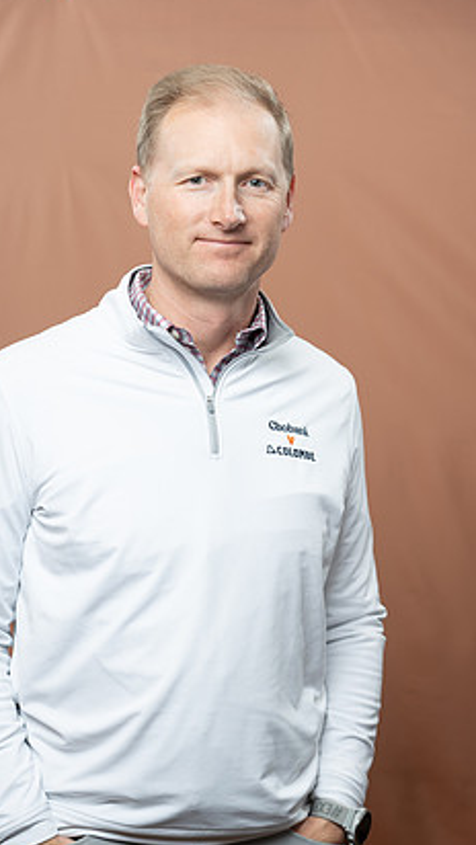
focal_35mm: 80
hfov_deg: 15.1
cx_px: 203
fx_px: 1794
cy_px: 447
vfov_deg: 26.5
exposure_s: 1/160
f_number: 4
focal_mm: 70
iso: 320
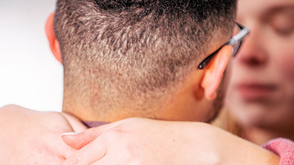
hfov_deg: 9.1
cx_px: 158
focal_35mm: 237
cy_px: 102
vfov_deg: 5.1
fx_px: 1848
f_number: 2.8
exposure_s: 1/640
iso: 250
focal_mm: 140
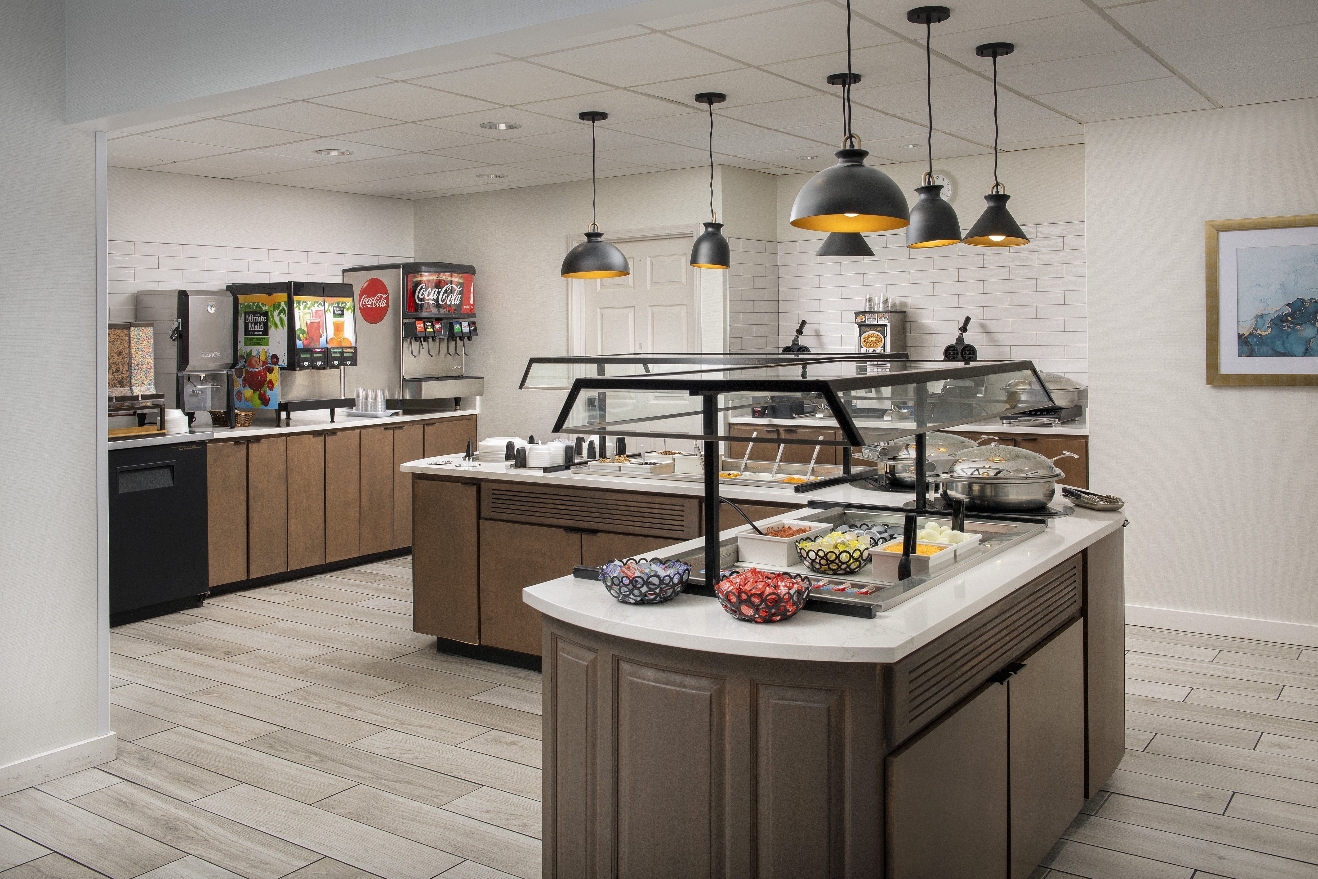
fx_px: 1171
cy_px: 440
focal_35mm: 32
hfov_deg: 58.7
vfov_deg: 41.1
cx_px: 659
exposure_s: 1/250
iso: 400
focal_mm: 32
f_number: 11
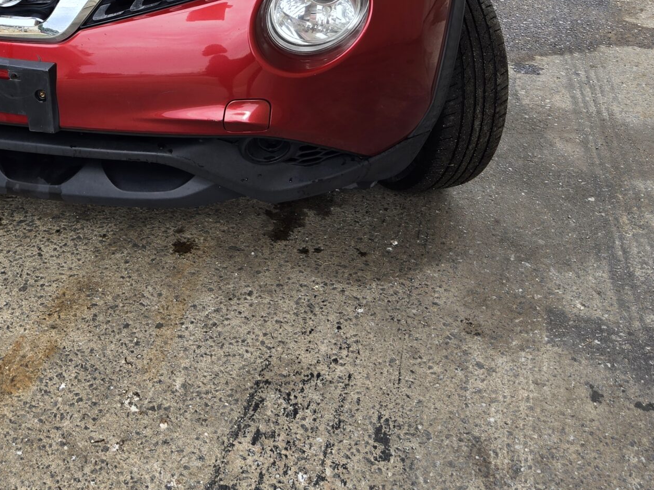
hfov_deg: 40.0
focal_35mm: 47
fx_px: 888
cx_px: 223
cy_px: -4
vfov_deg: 28.9
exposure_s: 1/310
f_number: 1.8
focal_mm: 5.4
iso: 25
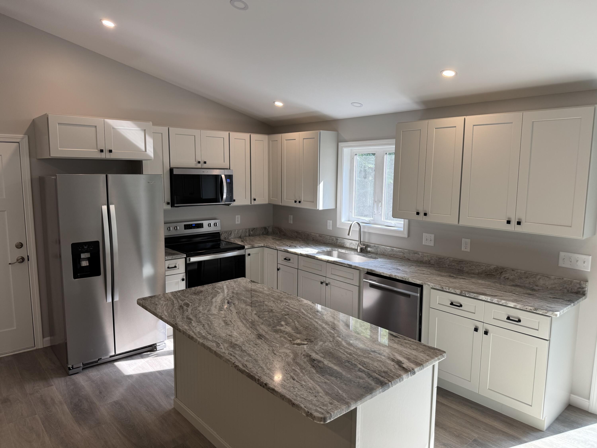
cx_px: 298
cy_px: 224
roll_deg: -0.3
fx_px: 414
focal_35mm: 24
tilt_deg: -7.8
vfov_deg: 56.8
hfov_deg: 71.6
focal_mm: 6.76
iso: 100
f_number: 1.78
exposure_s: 1/120
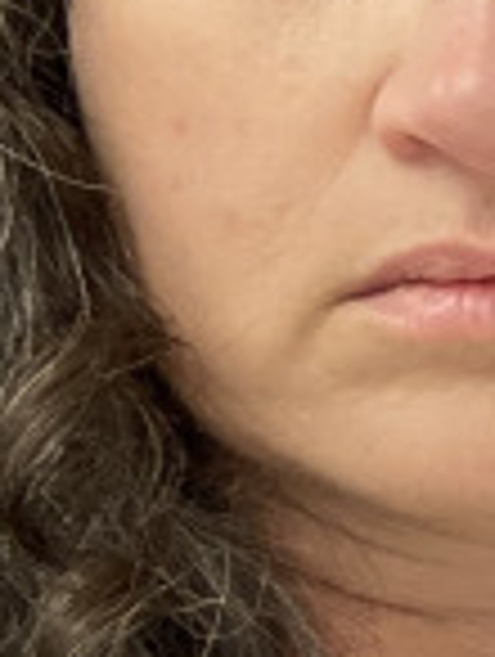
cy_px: 274
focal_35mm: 126
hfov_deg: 9.6
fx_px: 2395
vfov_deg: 15.6
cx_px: 1395
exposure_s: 1/60
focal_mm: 2.71
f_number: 2.2
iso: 200
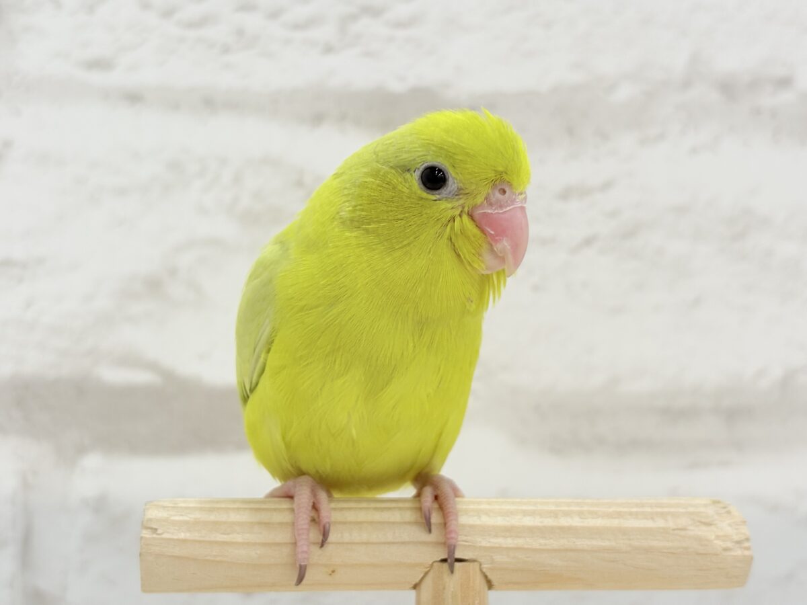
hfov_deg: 36.8
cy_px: 302
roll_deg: -0.4
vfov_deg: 28.0
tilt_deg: +0.5
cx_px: 404
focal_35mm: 52
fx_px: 1212
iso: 32
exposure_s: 1/50
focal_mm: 5.96
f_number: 1.6
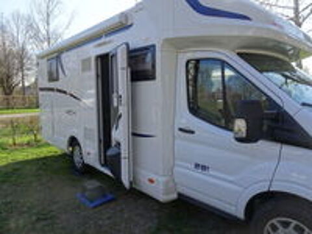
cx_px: 156
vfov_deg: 56.8
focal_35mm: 24
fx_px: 216
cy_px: 117
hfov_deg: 71.6
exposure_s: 1/250
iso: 80
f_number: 3.5
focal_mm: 4.1
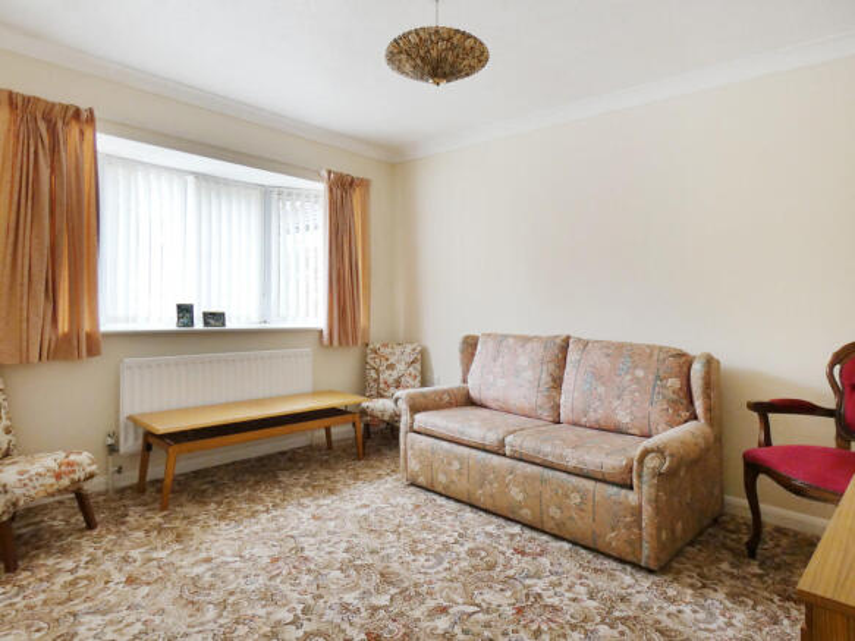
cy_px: 320
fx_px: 494
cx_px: 428
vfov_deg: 66.0
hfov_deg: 81.8
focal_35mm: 20
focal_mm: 3.6
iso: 80
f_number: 2.8
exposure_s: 1/80
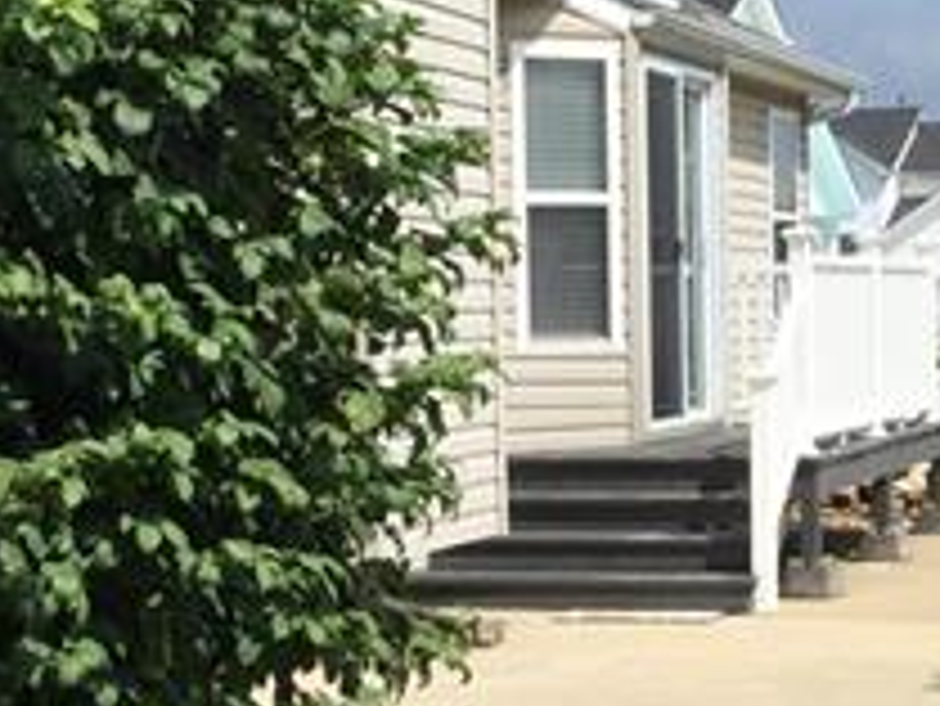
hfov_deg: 20.4
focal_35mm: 95
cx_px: 778
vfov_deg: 15.5
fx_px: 2581
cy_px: 535
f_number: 2.4
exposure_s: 1/1664
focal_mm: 3.3
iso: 25
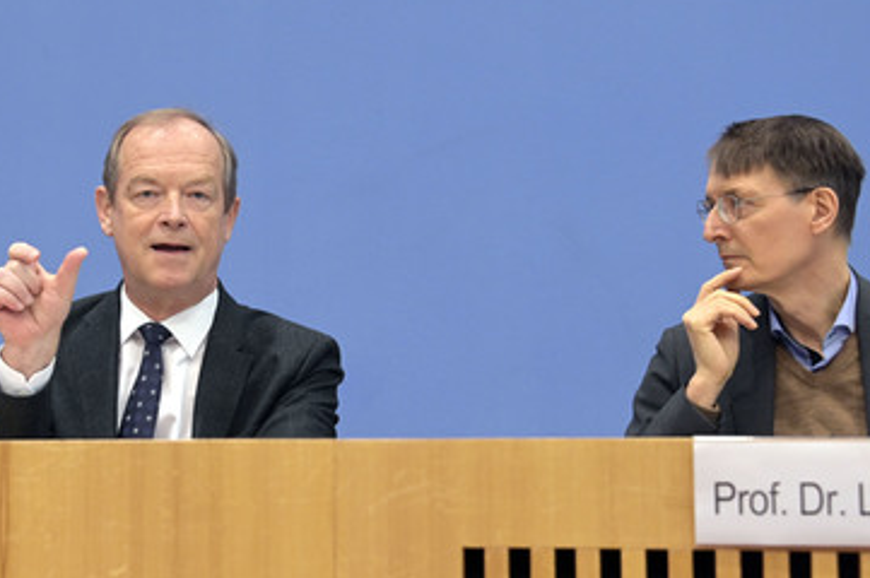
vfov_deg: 19.4
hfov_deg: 28.8
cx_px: 488
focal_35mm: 70
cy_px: 250
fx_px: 1690
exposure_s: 1/400
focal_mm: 56
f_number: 5.6
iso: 4000
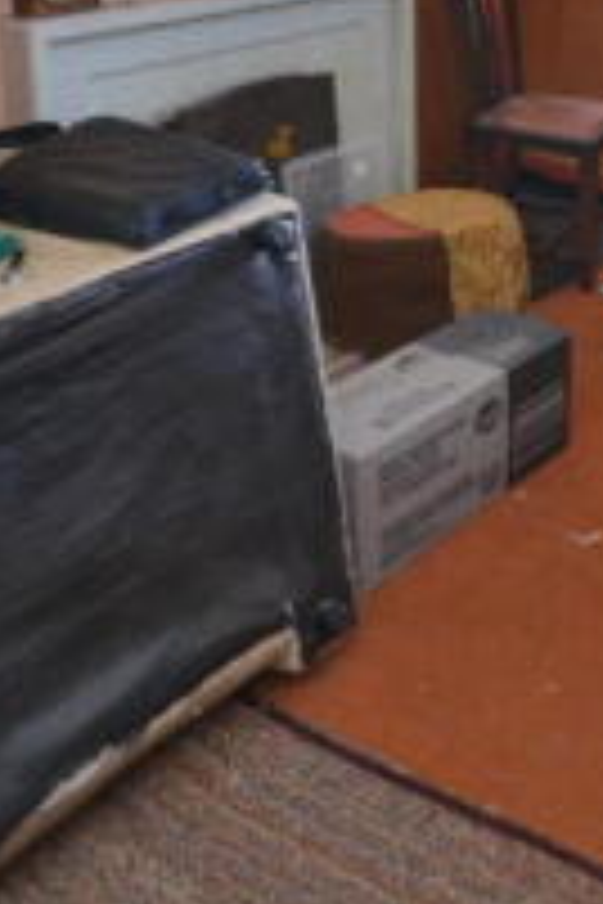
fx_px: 1231
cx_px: 776
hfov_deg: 24.2
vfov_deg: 36.1
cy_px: -11
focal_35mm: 49
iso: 400
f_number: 3.5
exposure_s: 1/15
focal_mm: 10
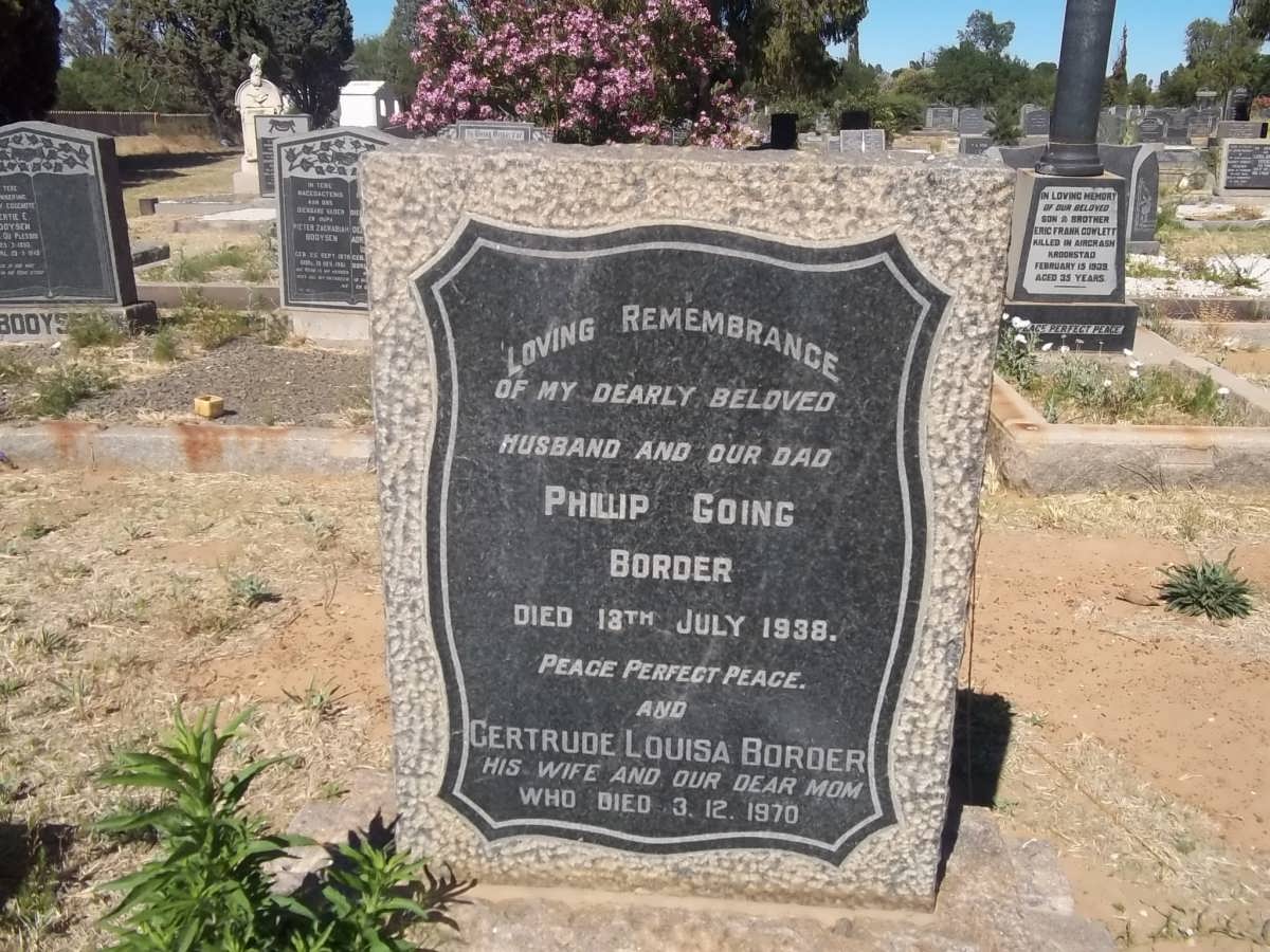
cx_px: 635
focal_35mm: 32
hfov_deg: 56.8
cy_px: 476
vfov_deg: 44.2
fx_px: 1174
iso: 80
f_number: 5.5
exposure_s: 1/500
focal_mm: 5.7
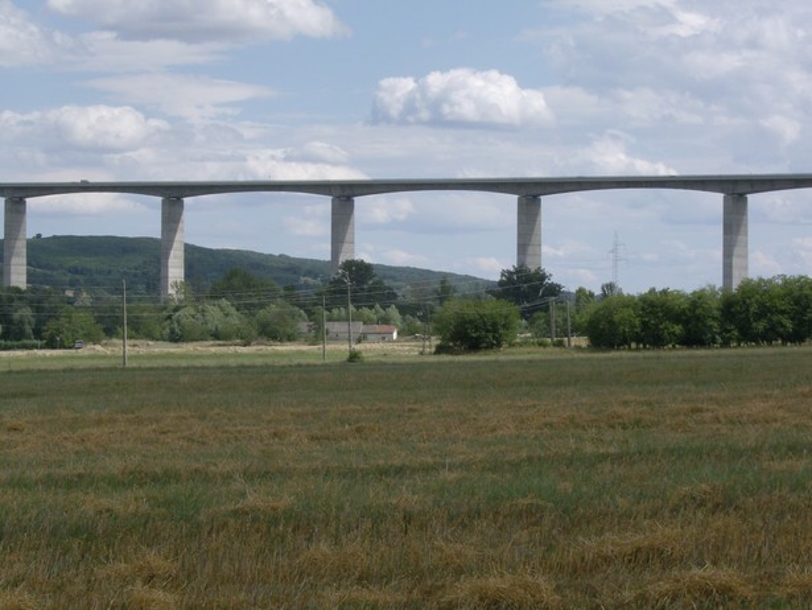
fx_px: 2535
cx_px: 406
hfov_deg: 18.2
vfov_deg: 13.7
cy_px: 305
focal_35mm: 108
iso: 100
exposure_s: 1/378
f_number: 7.8
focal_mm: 18
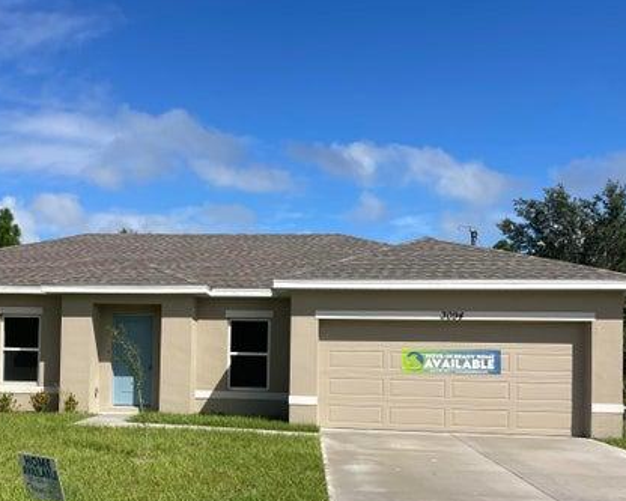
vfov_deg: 37.6
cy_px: 355
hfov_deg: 46.1
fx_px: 723
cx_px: 209
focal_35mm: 39
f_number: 1.6
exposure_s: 1/5291
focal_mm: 4.2
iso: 32
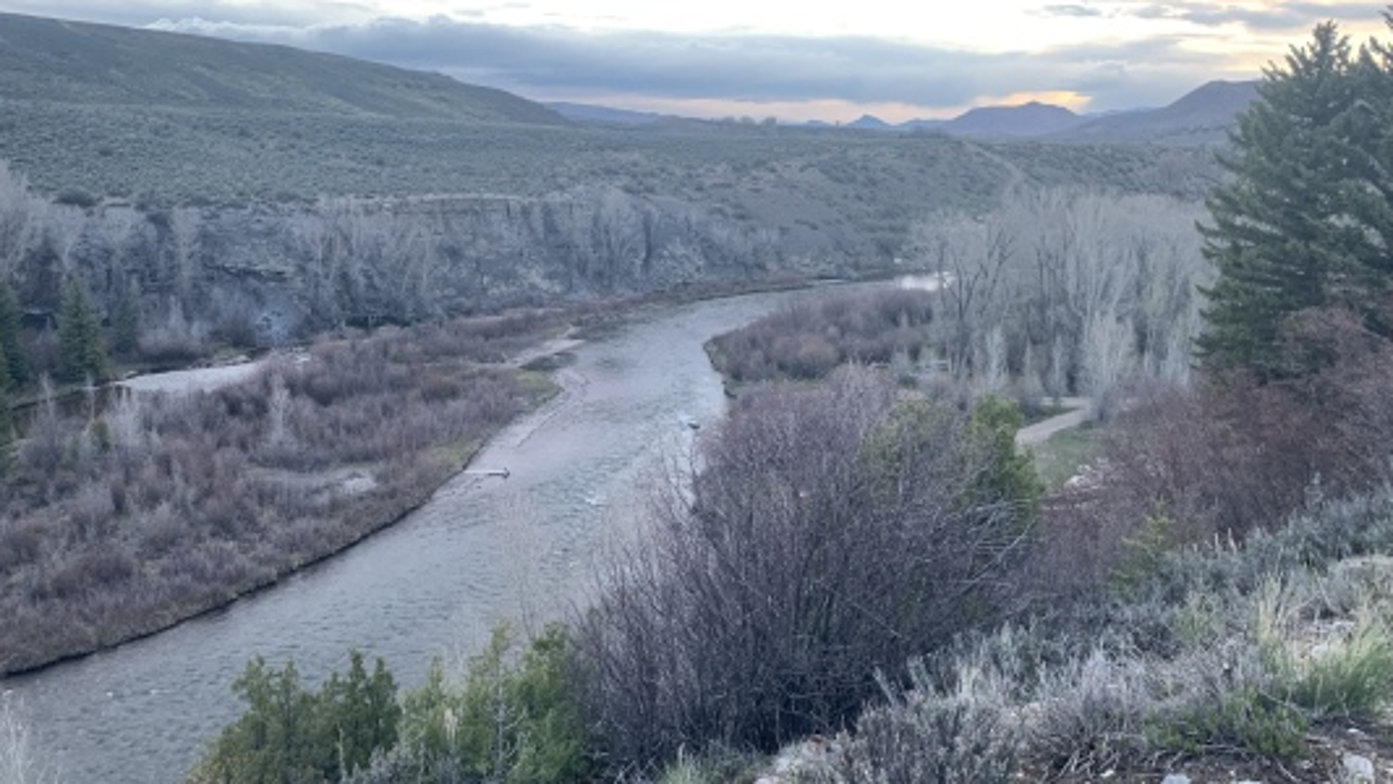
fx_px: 1256
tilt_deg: -9.4
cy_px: 368
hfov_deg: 57.9
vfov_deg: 34.7
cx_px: 638
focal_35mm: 34
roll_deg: -1.1
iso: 200
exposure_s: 1/60
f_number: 1.8
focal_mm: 4.25
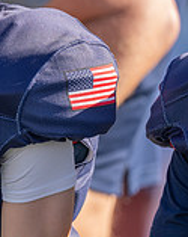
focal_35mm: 625
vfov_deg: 3.1
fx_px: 4360
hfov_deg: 2.5
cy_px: 57
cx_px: -93
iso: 100
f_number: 2.8
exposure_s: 1/800
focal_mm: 180
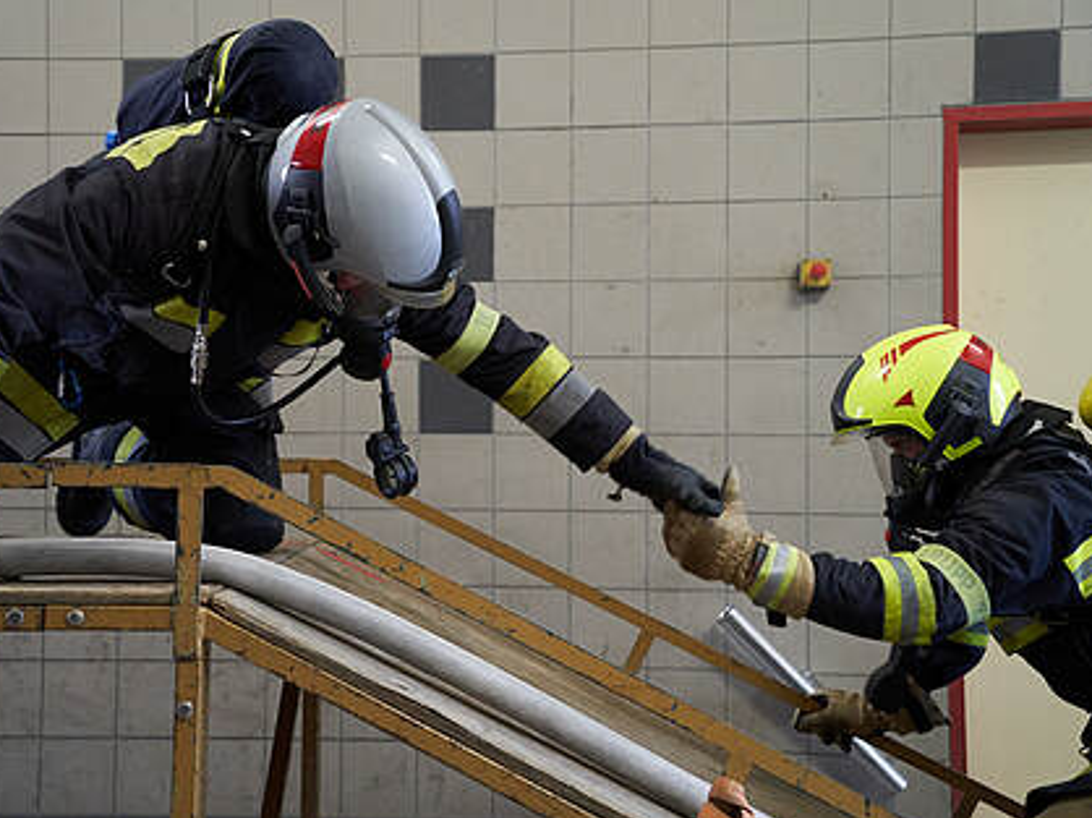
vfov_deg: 30.8
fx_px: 1482
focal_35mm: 47
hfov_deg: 40.4
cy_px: 412
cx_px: 477
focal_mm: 43
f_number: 4.5
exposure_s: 1/100
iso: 4000
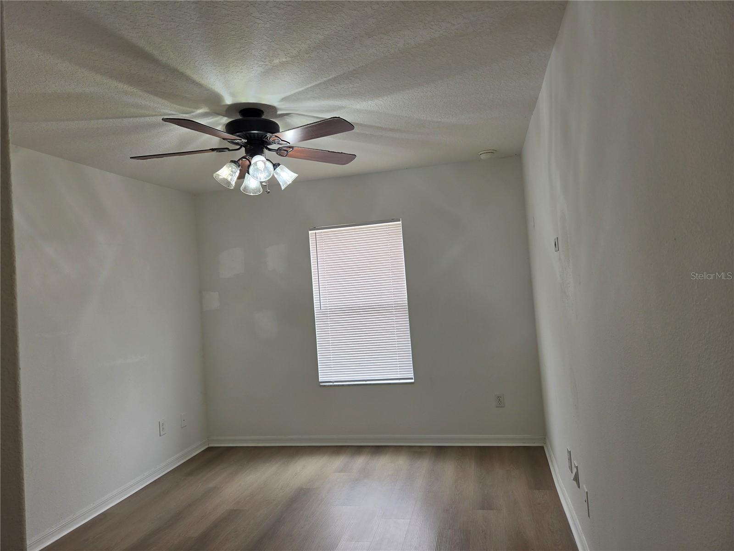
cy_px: 276
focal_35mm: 23
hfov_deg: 73.9
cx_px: 367
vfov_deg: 58.9
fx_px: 488
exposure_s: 1/120
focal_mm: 5.4
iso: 32
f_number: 1.8
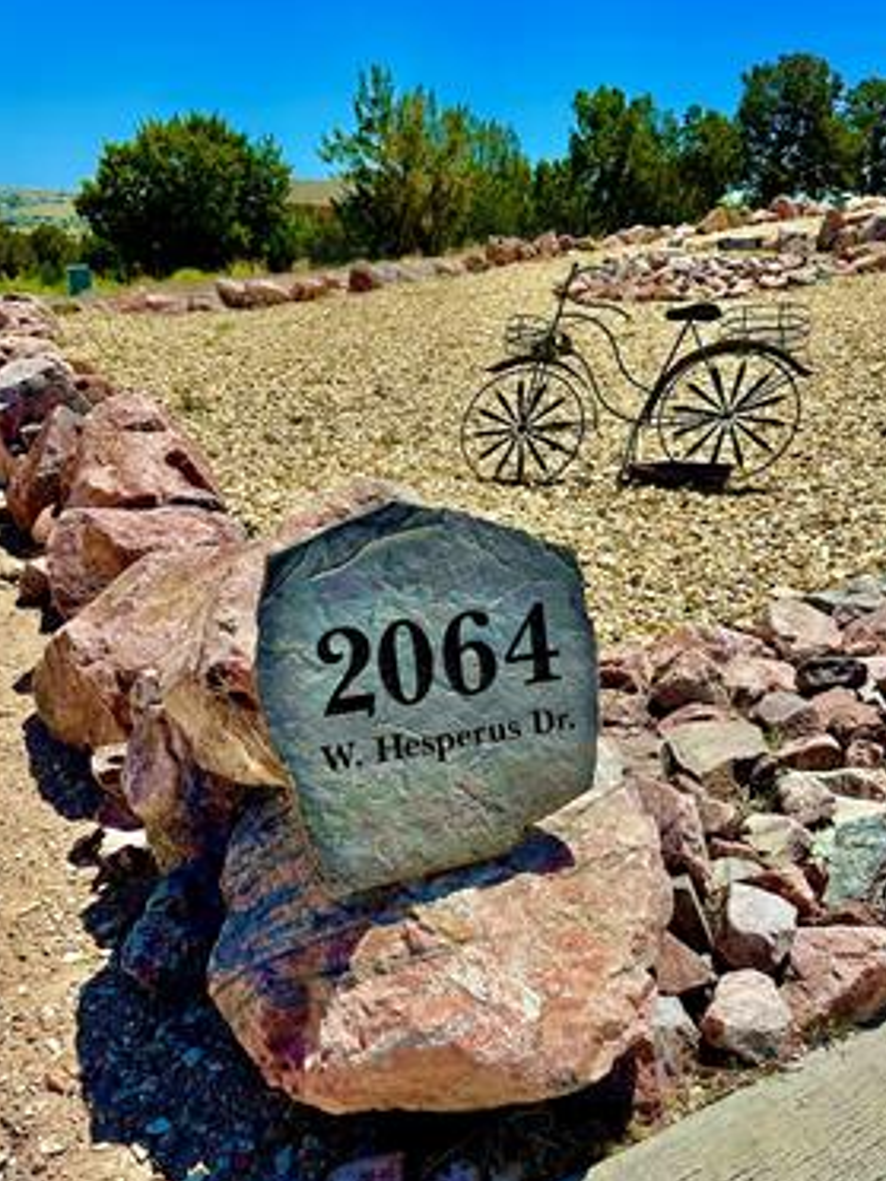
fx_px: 1058
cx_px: 435
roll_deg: -2.6
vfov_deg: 58.3
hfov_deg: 45.4
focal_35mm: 31
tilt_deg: -21.4
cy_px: 641
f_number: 1.78
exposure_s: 1/7576
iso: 80
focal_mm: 6.86
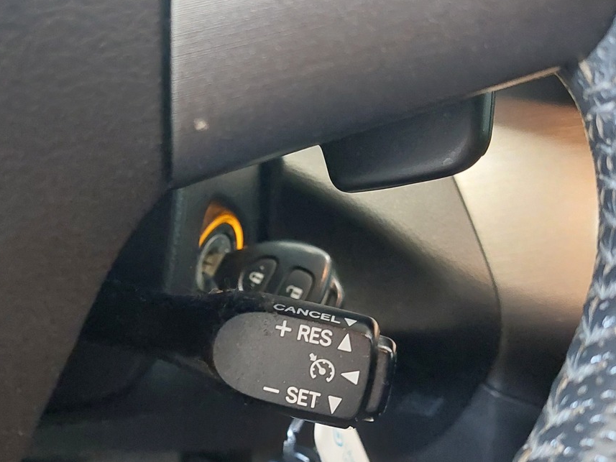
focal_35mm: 42
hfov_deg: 44.3
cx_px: 221
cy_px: 260
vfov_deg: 34.3
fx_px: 748
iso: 800
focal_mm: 5.23
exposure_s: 1/25
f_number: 1.8
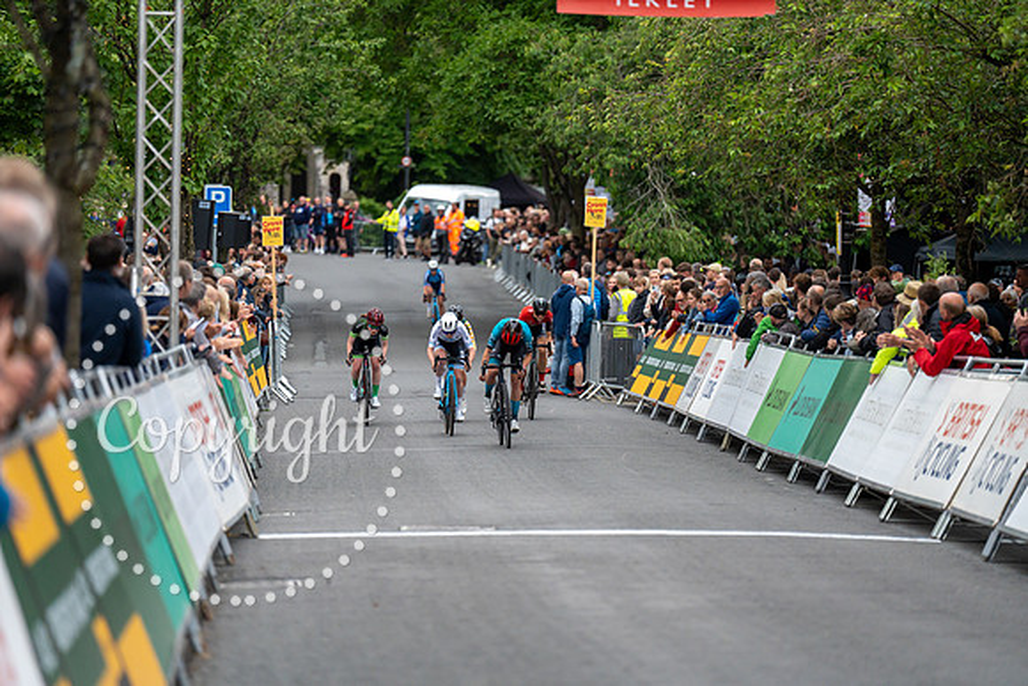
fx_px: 5626
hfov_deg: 10.4
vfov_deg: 7.0
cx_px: 514
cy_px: 343
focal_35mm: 197
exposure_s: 1/800
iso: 1000
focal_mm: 197
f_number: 2.8
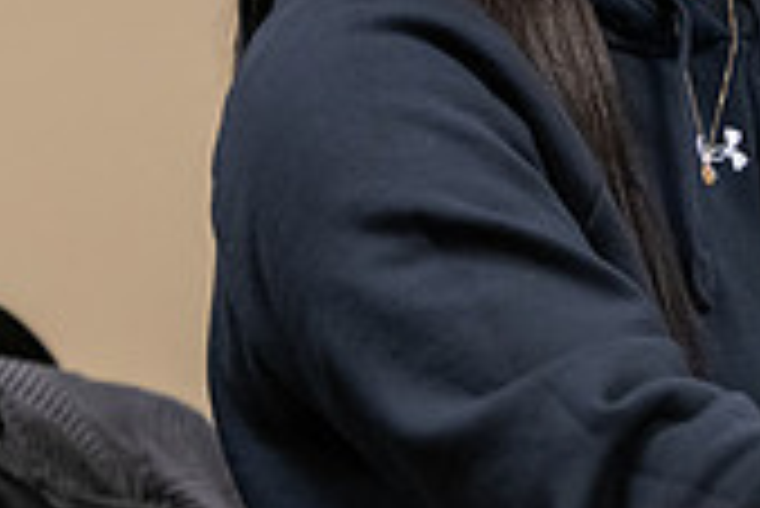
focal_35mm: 398
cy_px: -115
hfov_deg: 5.2
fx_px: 8409
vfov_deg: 3.5
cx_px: 796
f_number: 2.8
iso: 2500
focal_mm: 116
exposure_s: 1/200
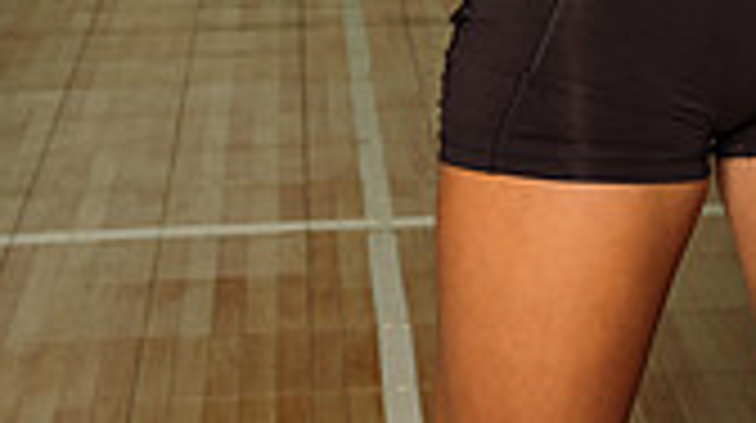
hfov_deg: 18.0
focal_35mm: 118
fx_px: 2362
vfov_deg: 9.3
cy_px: -536
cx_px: 585
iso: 250
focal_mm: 42
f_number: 7.1
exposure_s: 1/250
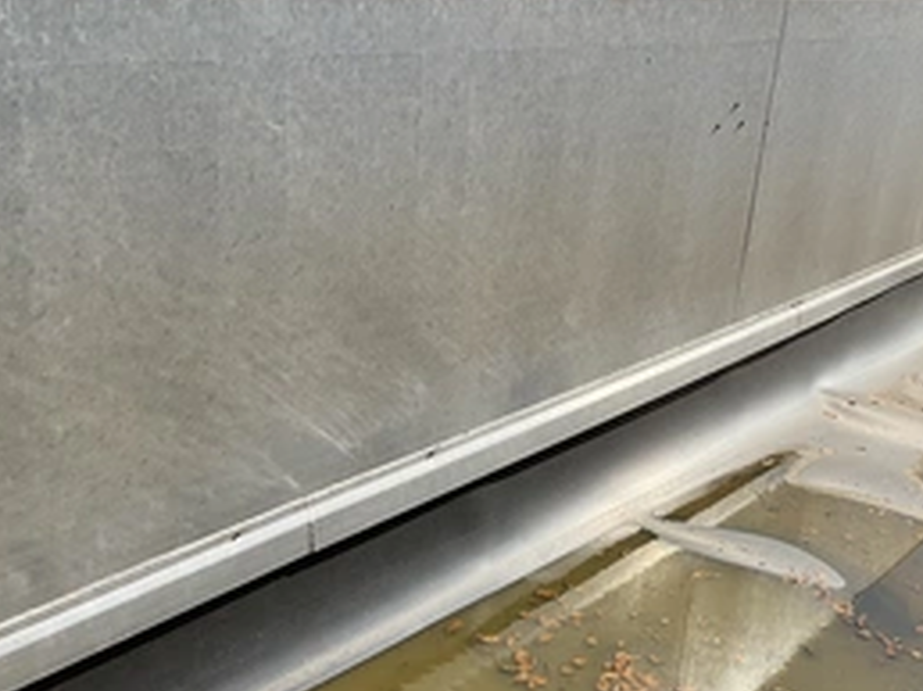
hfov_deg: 41.2
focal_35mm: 45
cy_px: 462
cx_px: 665
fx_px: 1199
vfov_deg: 31.9
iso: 25
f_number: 1.8
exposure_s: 1/1786
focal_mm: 3
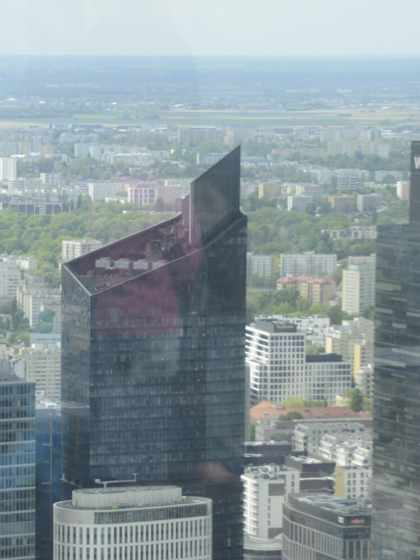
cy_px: 424
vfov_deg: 9.4
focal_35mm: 210
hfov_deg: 7.1
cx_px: 54
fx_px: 3397
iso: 400
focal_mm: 85
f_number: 4.5
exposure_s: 1/1600
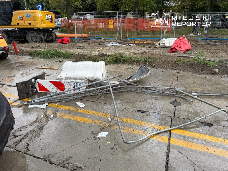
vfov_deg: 56.8
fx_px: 158
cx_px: 114
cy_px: 86
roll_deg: +2.1
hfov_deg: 71.6
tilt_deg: -21.7
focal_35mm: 24
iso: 64
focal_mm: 6.76
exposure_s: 1/259
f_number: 1.78
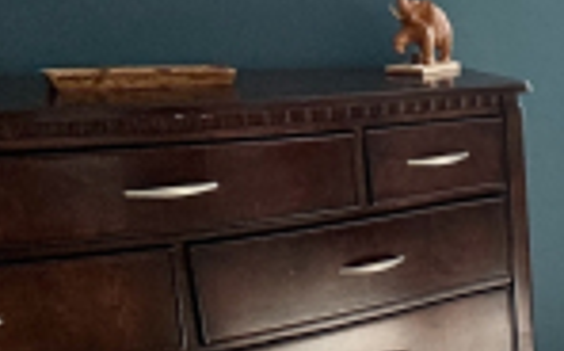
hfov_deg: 22.8
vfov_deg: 19.3
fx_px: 1028
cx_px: 916
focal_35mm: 67
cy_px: 244
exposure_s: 1/120
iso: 160
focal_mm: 2.22
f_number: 2.2
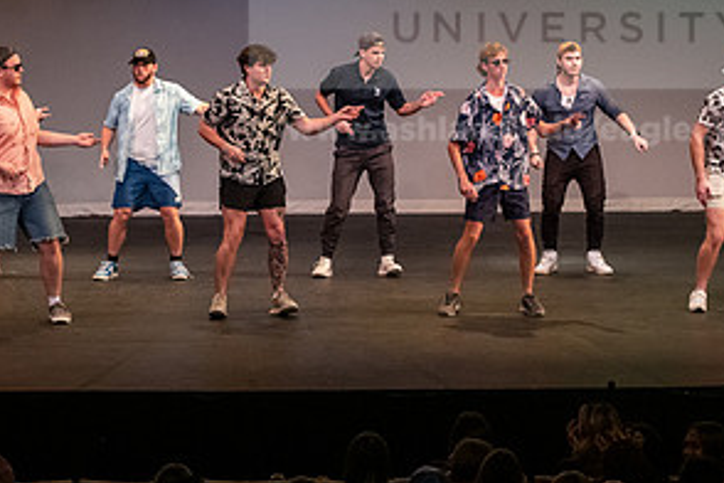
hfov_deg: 13.3
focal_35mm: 154
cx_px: 175
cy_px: 181
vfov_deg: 8.9
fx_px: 3097
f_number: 3.5
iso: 4000
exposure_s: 1/250
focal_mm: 78
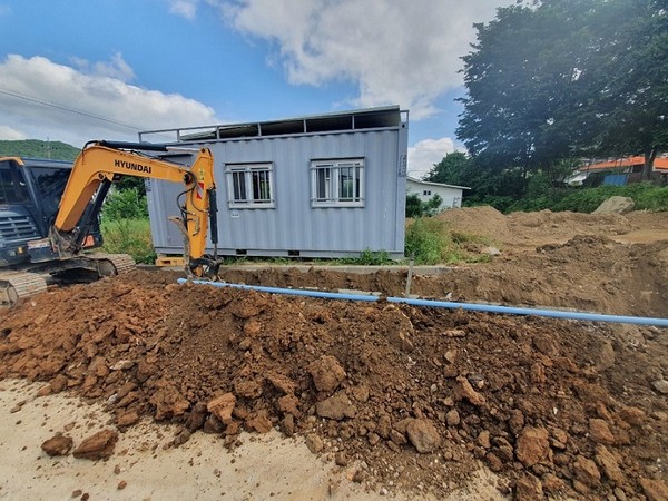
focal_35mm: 13
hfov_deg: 106.2
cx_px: 334
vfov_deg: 89.9
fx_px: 251
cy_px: 250
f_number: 2.2
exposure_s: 1/909
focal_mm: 1.8
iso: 50
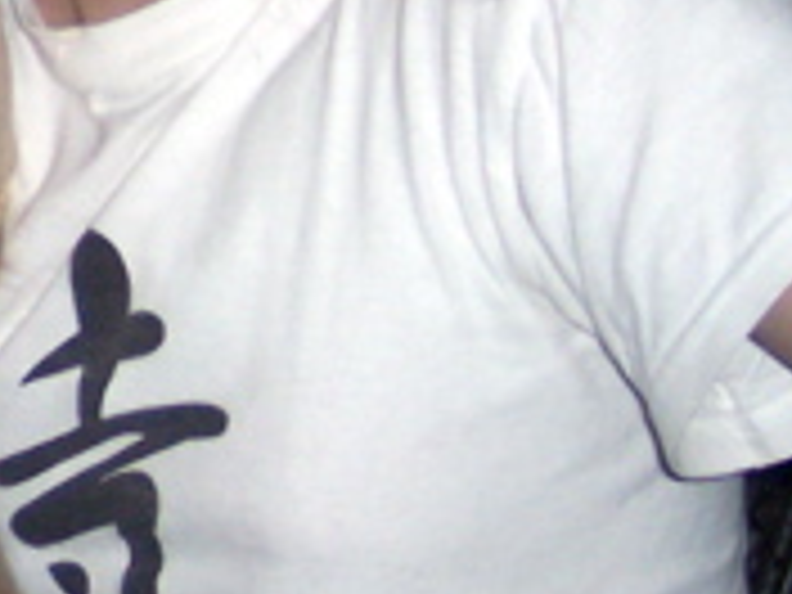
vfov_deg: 8.6
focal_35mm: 173
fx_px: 3958
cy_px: 74
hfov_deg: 10.7
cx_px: -610
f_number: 2.8
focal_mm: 8
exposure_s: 1/30
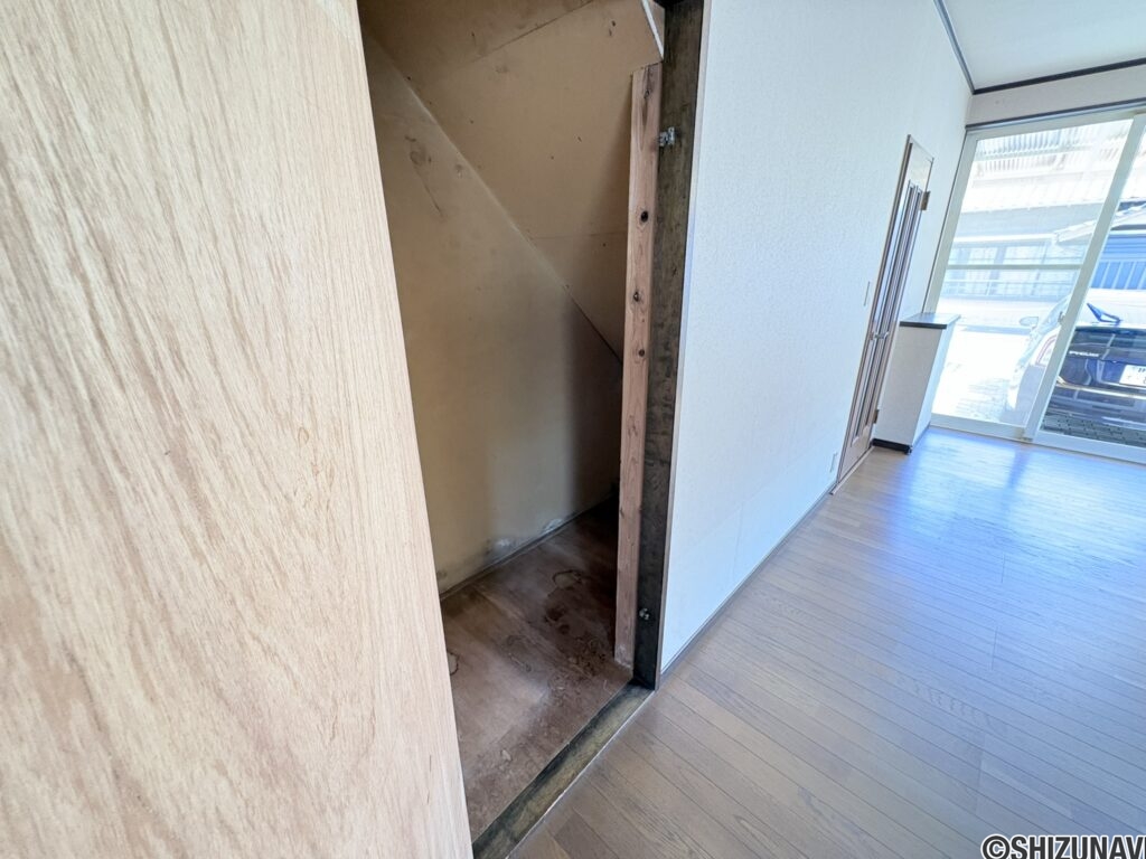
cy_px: 430
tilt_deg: -19.1
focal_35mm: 14
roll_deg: +1.1
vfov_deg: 85.7
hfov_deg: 102.1
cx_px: 573
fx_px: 463
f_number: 2.2
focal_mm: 2.22
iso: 640
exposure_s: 1/60
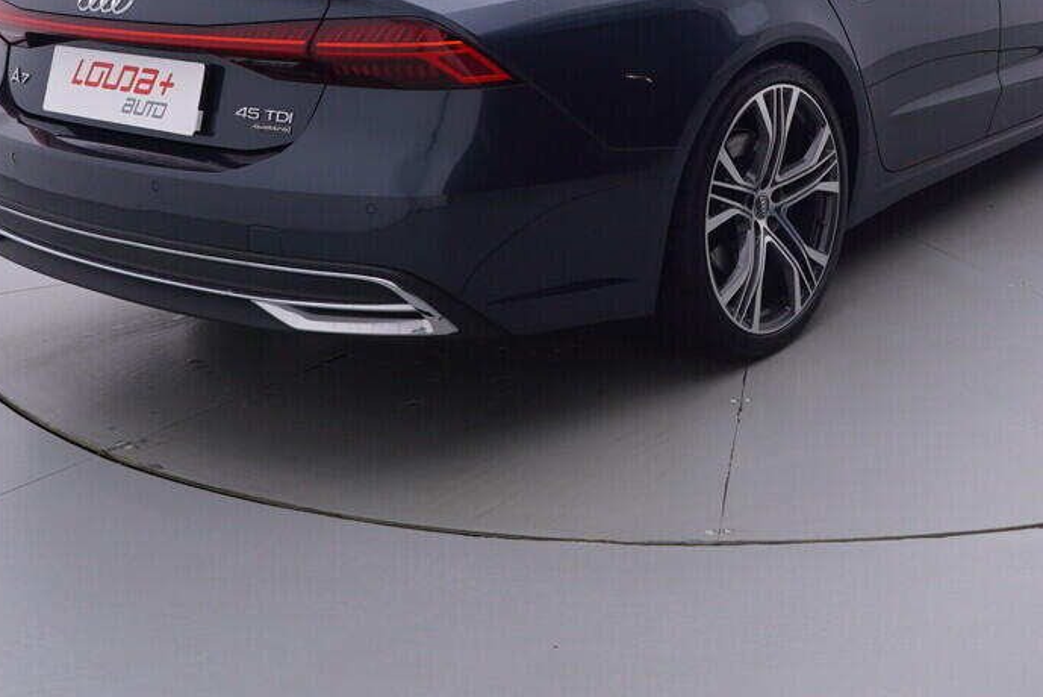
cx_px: 778
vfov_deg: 27.0
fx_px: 1364
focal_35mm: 47
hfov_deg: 40.7
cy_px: -3
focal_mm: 15
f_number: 5
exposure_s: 1/80
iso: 200
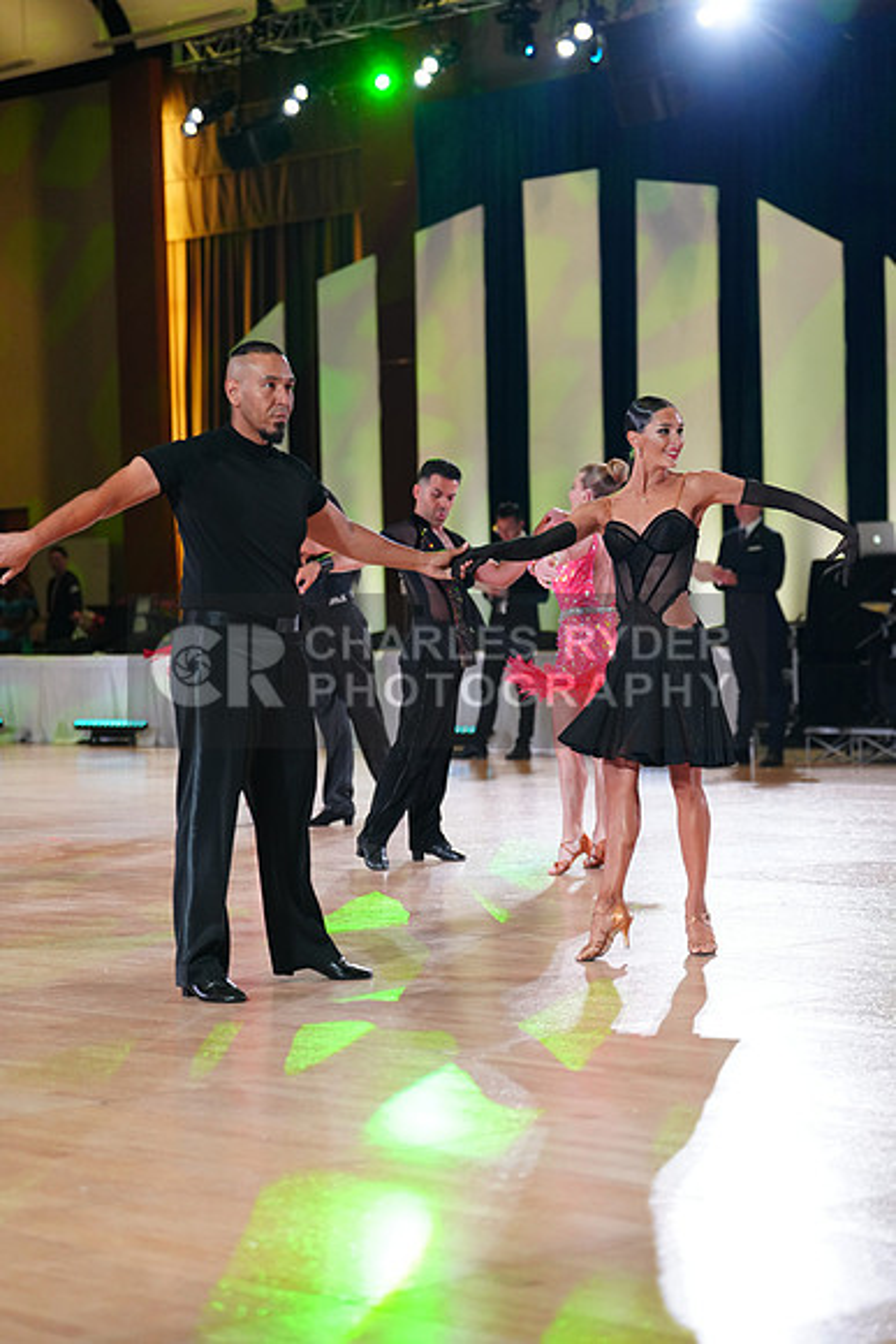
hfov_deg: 15.7
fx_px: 3246
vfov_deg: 23.4
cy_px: 672
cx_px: 448
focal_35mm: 87
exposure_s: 1/400
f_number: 2.8
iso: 2000
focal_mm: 87
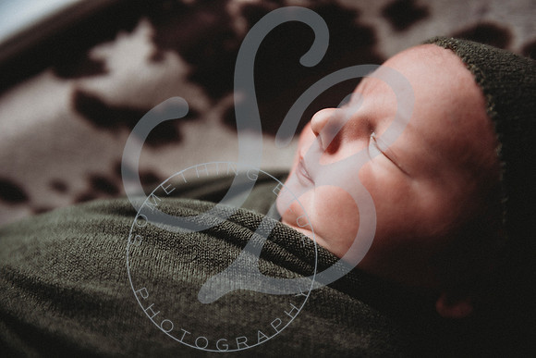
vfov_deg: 28.1
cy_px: 179
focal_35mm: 48
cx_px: 268
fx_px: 715
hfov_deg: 41.1
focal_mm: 48
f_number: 2.8
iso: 100
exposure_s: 1/320
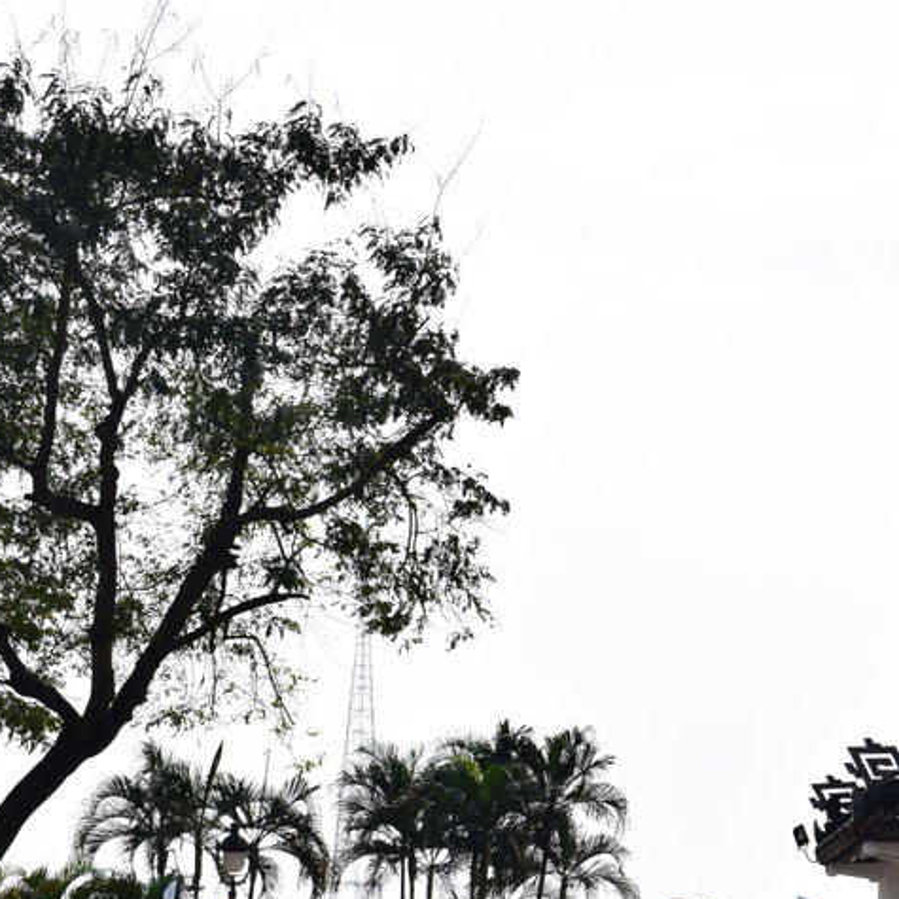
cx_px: 1111
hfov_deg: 16.2
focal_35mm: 103
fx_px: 3026
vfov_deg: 16.8
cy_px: 695
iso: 200
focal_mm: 32
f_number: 11
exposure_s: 1/500
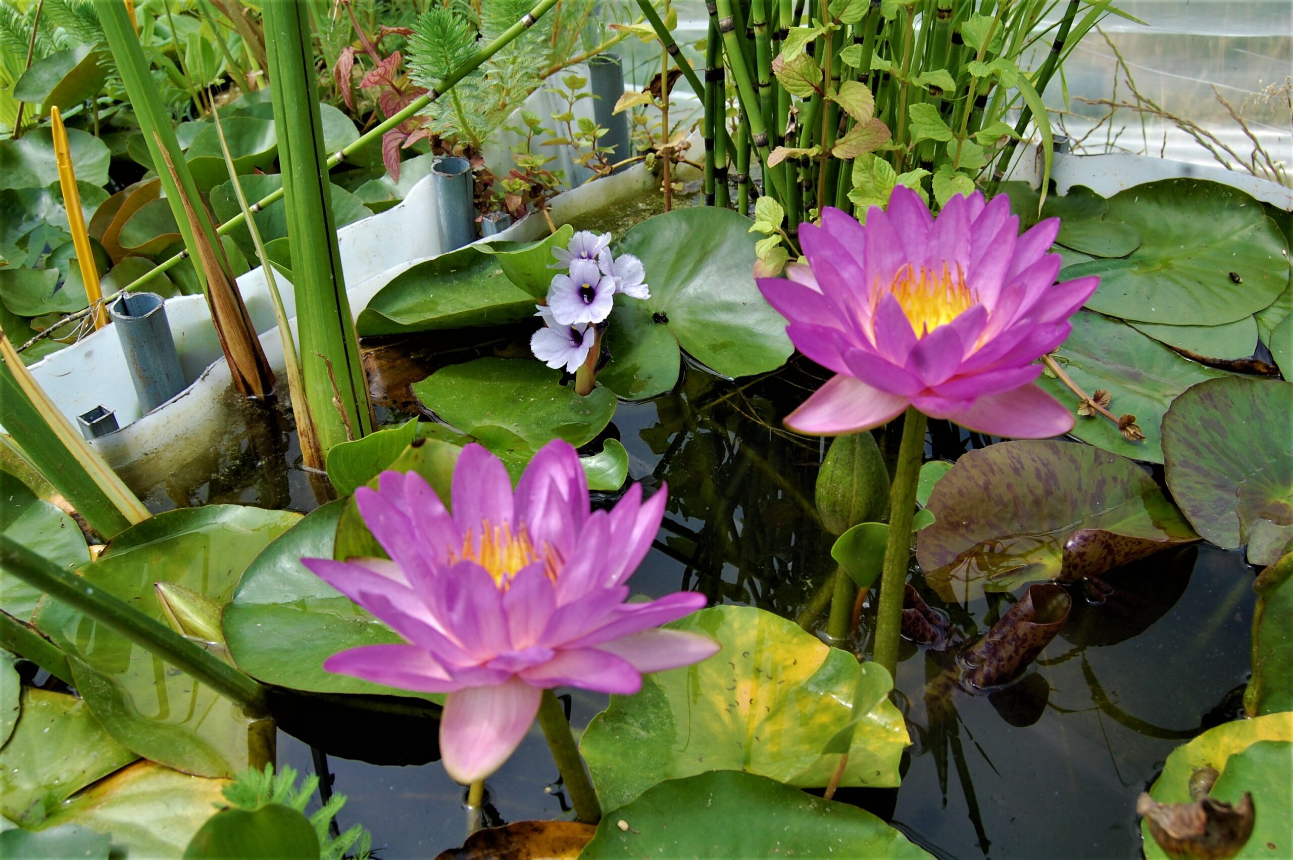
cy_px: 430
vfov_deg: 39.9
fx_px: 1184
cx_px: 646
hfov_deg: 57.3
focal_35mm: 33
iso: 400
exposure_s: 1/320
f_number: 9
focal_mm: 22
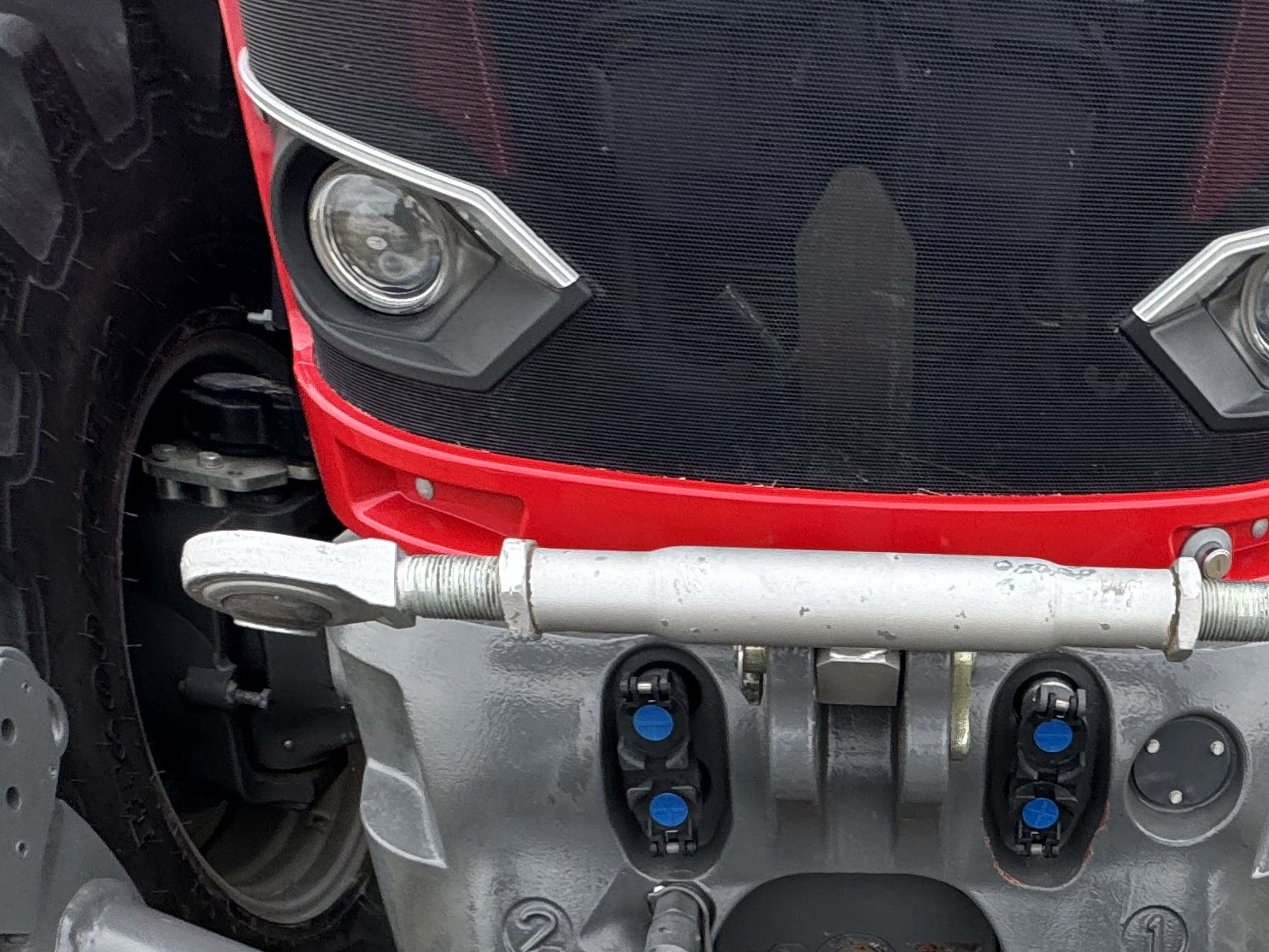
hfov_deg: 46.9
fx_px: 1393
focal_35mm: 38
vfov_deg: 32.9
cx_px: 972
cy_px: 1053
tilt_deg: -41.3
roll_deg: -0.2
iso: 50
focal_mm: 2.22
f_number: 2.2
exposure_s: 1/99
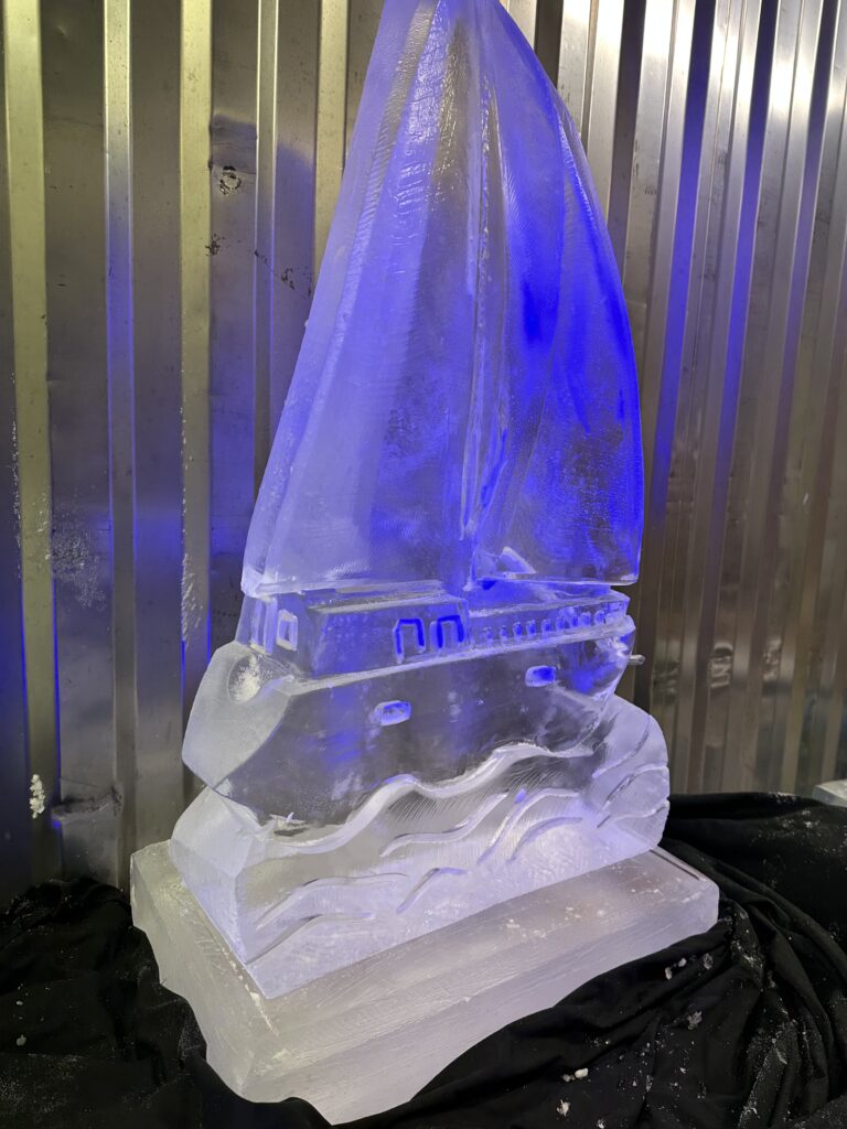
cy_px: 564
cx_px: 424
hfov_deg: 56.8
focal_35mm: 24
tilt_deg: -8.6
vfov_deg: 71.6
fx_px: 783
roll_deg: -2.9
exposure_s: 1/100
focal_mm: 6.86
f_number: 1.78
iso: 125
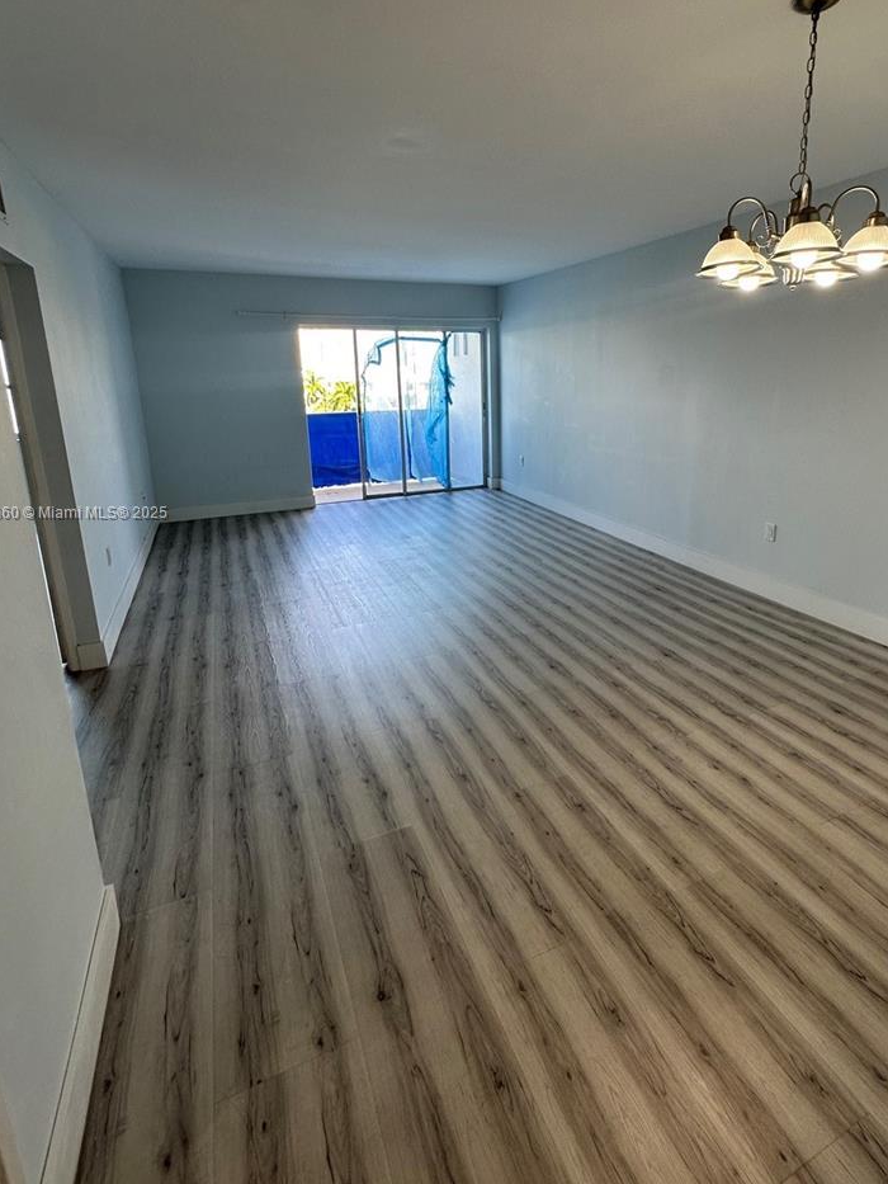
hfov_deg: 71.2
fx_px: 616
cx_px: 506
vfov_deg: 87.3
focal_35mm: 18
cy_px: 514
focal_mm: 2.22
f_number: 2.2
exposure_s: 1/120
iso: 80
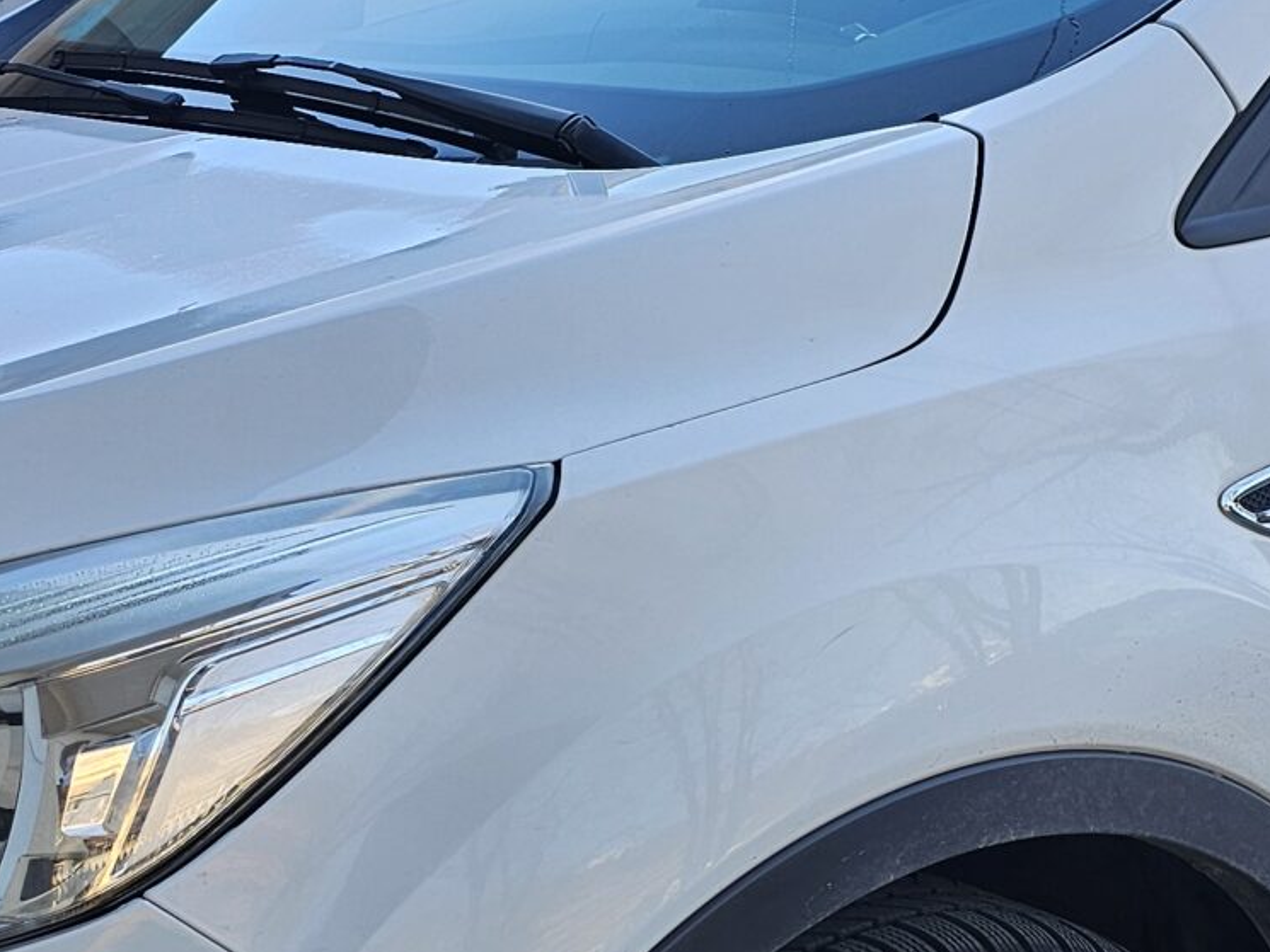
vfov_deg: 18.6
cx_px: 759
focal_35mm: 79
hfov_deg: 24.7
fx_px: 2899
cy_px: 596
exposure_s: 1/180
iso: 32
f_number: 1.7
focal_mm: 6.3
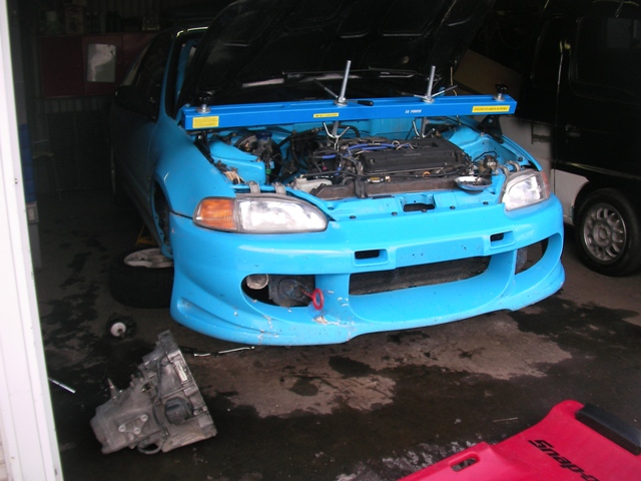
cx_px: 320
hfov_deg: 45.8
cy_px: 240
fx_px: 759
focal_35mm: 41
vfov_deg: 35.1
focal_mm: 6.3
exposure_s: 1/99.7
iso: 50
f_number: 3.5
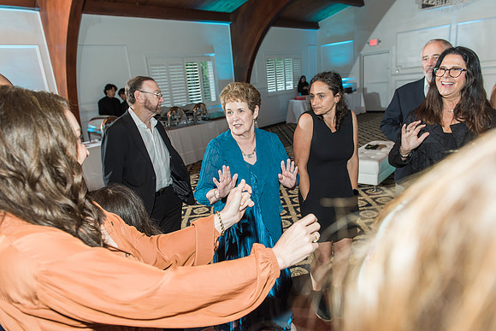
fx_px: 331
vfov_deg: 53.2
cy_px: 166
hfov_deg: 73.7
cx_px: 248
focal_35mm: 24
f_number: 4
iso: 800
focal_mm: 24
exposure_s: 1/125
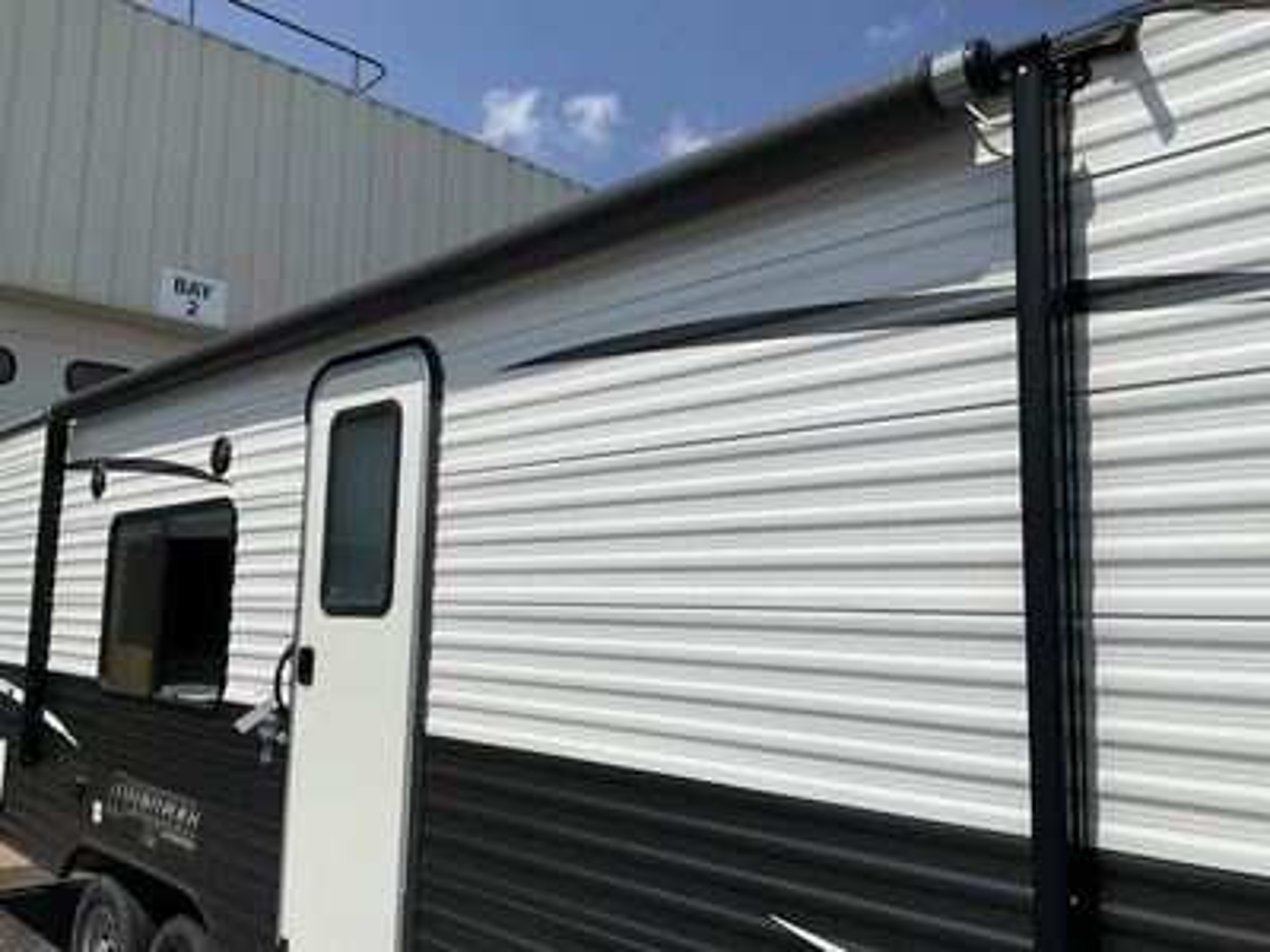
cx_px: 635
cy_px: 476
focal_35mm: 29
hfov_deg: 61.7
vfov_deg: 48.2
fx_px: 1064
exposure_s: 1/5263
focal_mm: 3
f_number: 1.8
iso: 25
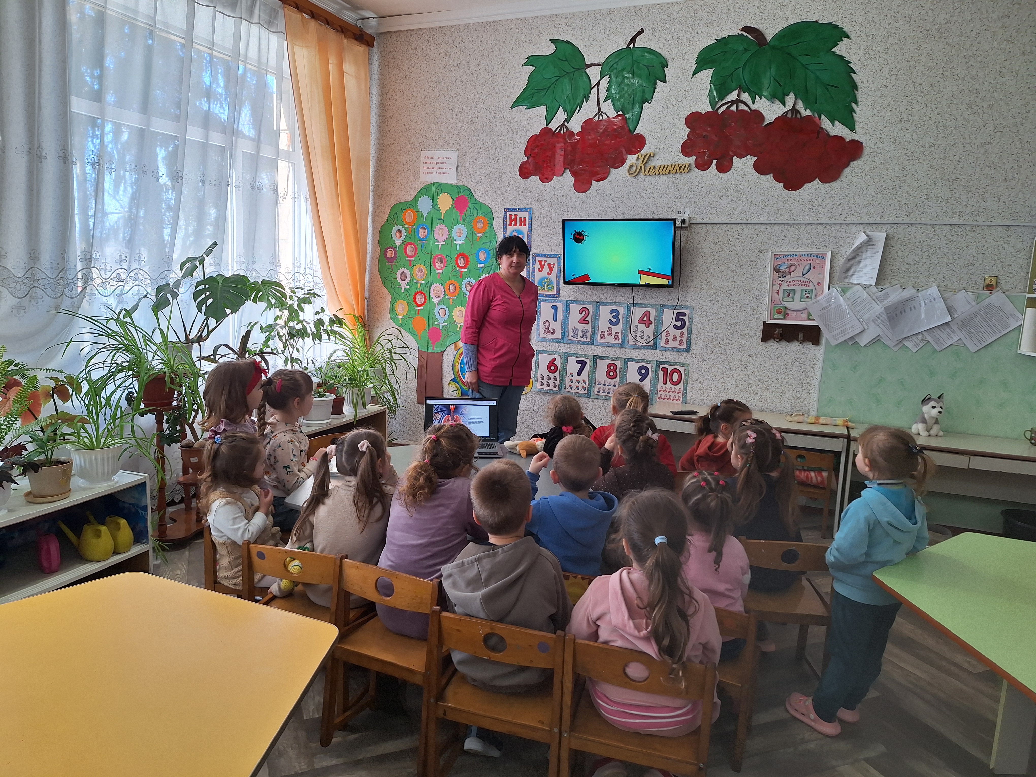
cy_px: 388
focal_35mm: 23
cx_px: 518
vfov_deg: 58.9
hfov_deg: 73.9
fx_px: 688
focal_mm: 5.54
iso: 50
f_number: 1.8
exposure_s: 1/100
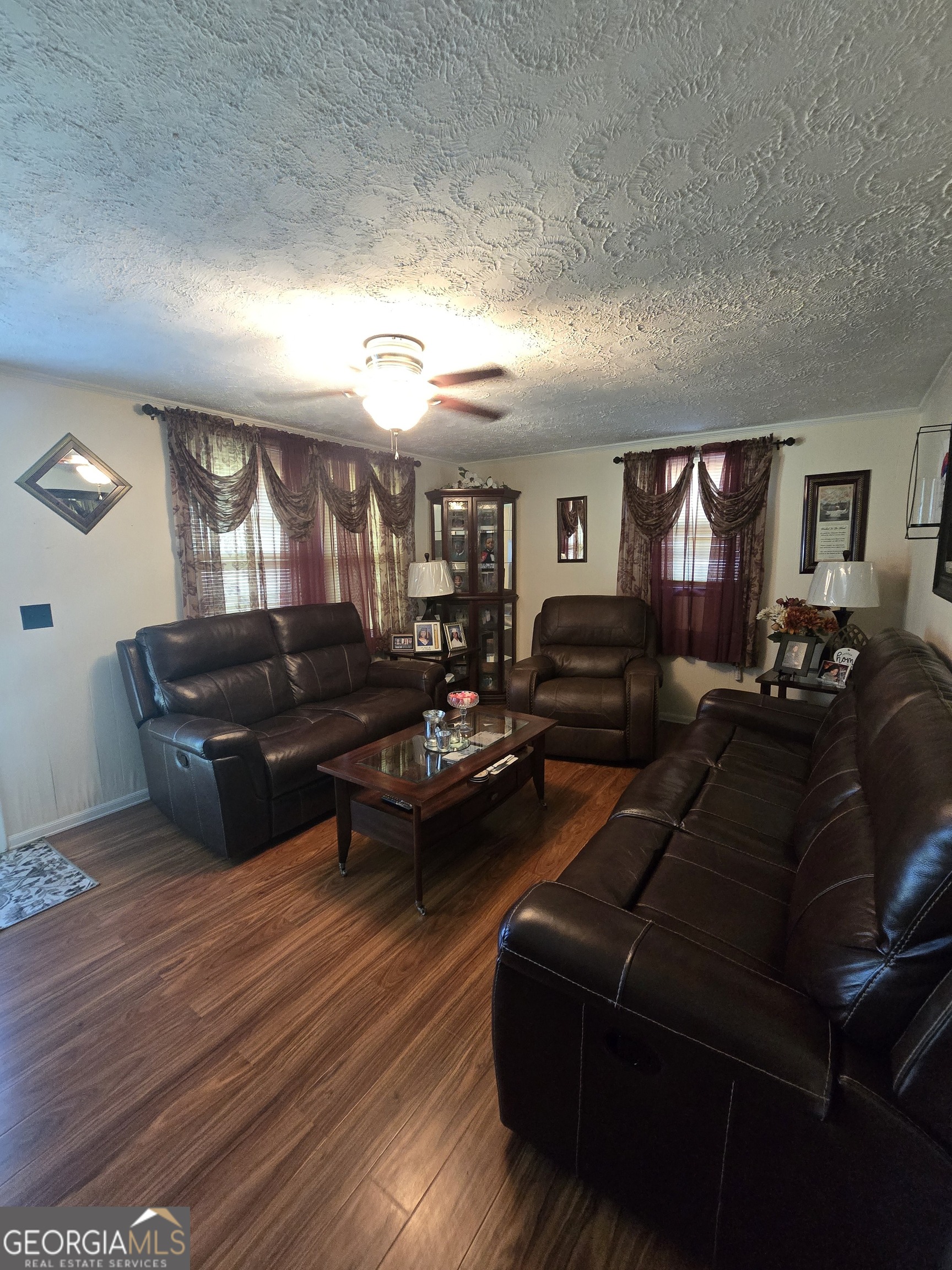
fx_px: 477
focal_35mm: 13
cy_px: 635
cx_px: 476
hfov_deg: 89.9
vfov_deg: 106.2
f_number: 2.2
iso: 640
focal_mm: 2.2
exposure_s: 1/60
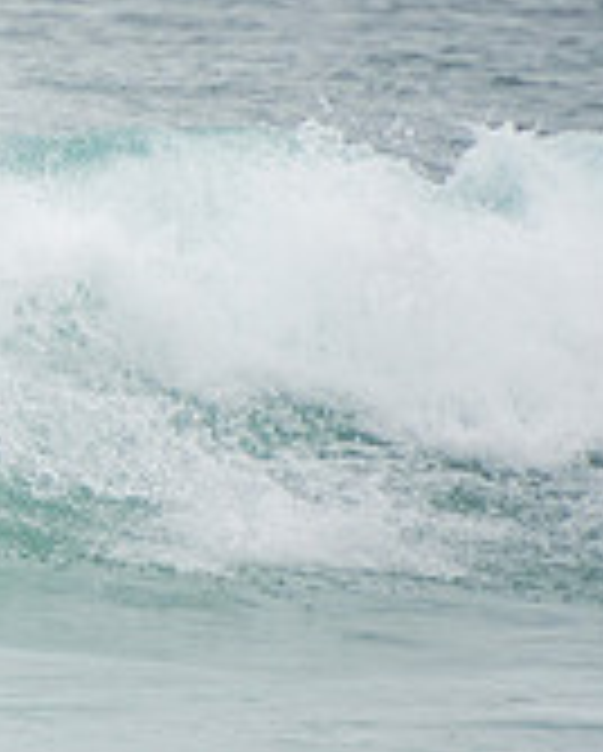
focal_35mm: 1905
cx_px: -621
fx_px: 42420
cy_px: 286
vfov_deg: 1.0
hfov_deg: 0.8
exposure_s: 1/1600
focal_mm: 390
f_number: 5.6
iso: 320
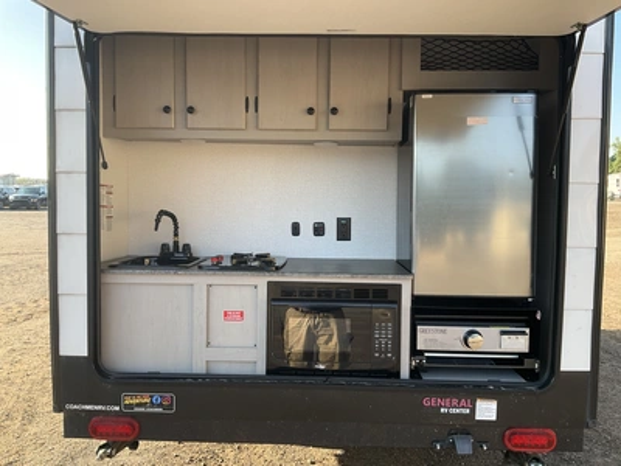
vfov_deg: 48.2
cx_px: 310
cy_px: 233
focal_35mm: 29
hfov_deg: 61.7
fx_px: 520
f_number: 1.8
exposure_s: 1/229
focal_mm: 3
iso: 20
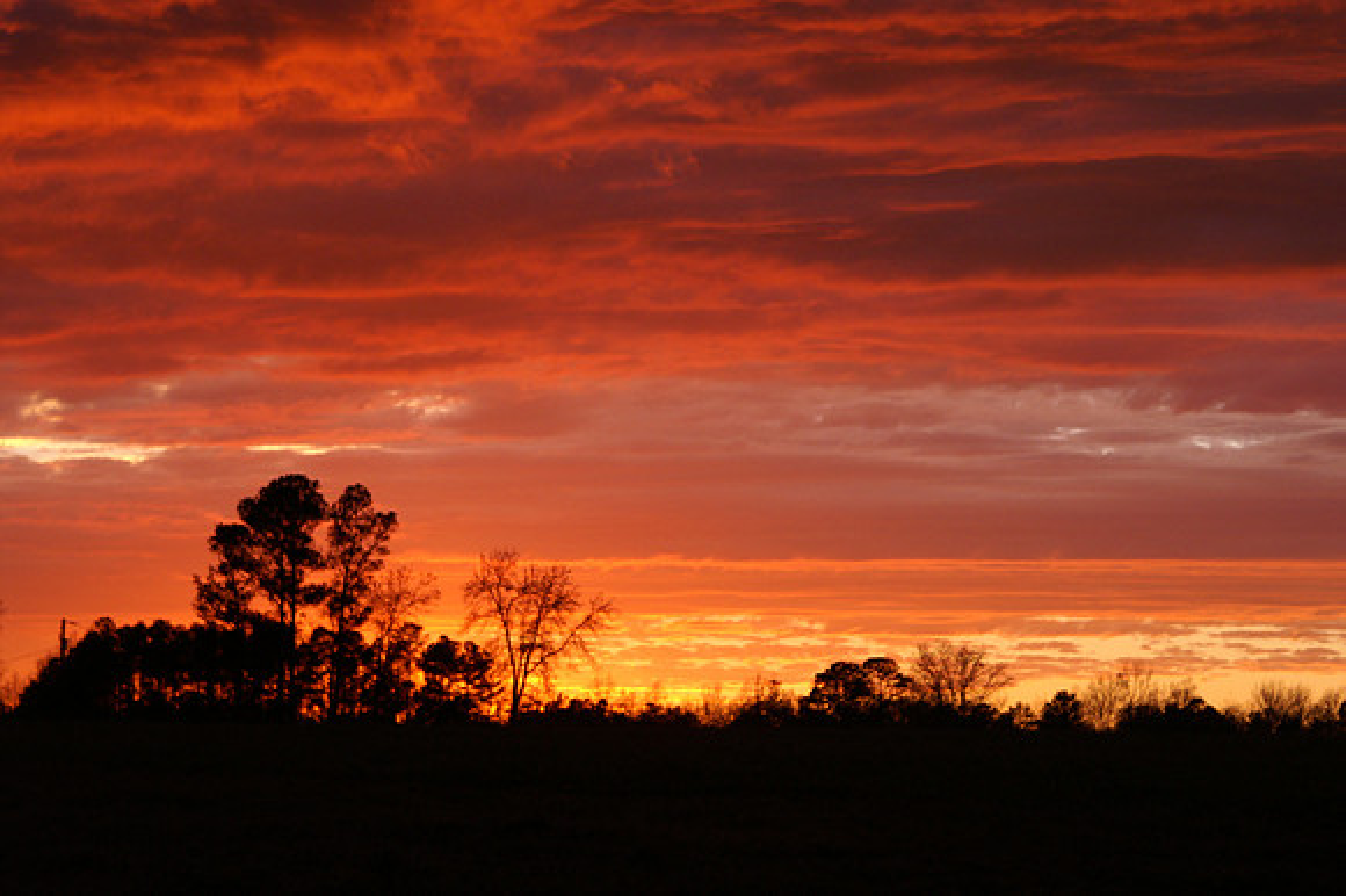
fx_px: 3923
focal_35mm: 105
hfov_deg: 19.5
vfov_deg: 13.0
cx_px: 673
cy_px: 448
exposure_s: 1/160
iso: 400
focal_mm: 70
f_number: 5.6
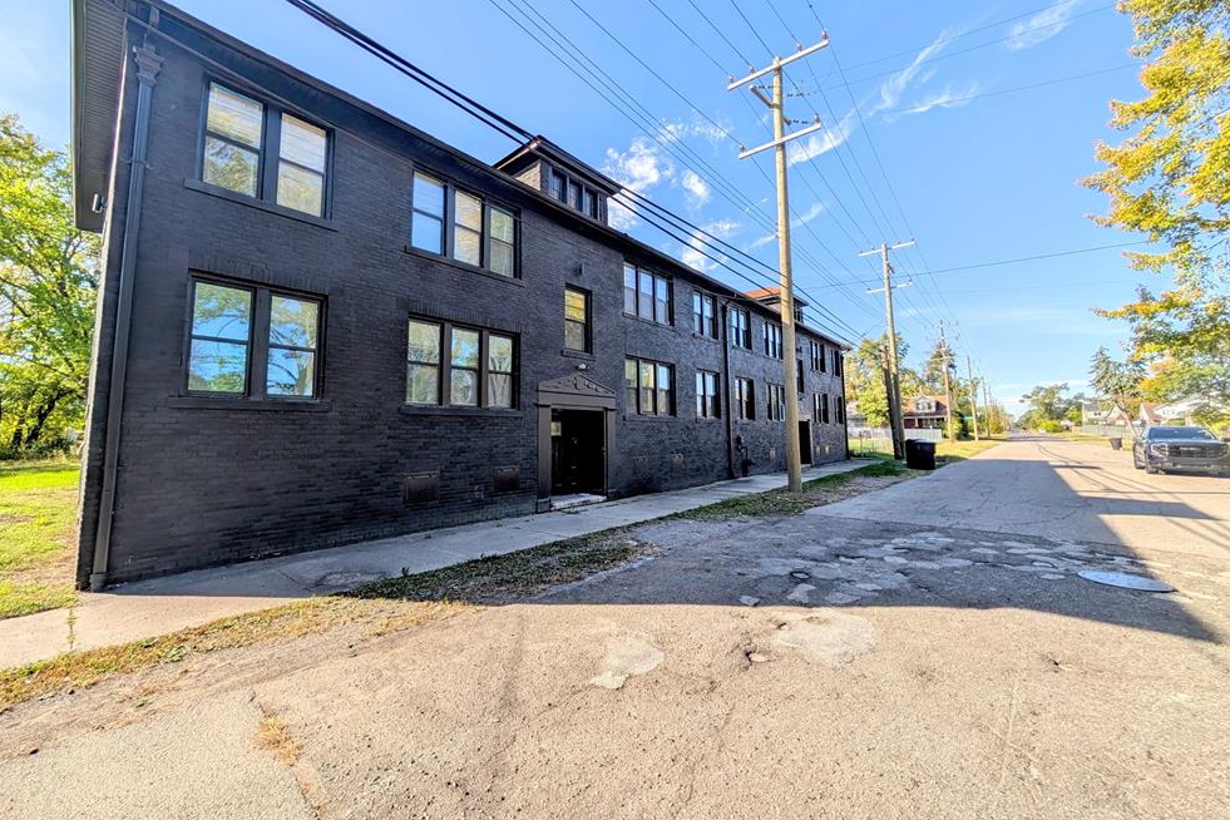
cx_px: 607
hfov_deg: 108.3
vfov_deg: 85.4
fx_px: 444
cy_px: 389
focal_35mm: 13
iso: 49
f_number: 1.7
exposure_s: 1/1464
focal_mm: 2.02
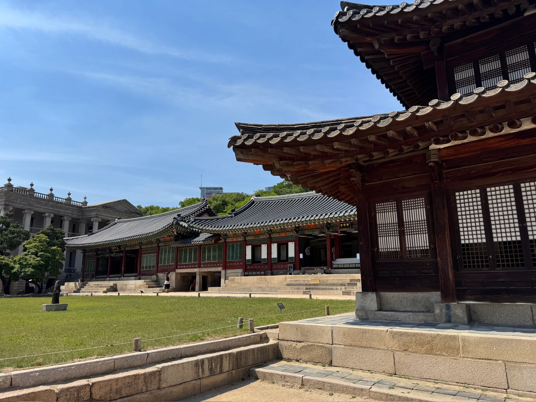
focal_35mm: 24
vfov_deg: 56.8
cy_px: 201
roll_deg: +0.5
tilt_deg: +11.6
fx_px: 372
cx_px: 268
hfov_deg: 71.6
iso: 80
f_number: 1.78
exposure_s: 1/5814
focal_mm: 6.76
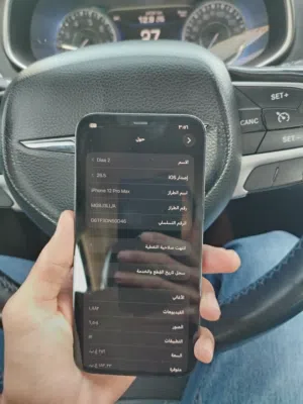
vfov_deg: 71.6
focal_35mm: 24
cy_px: 202
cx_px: 152
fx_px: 280
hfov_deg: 56.8
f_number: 1.75
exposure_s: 1/100
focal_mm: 5.25
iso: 1594
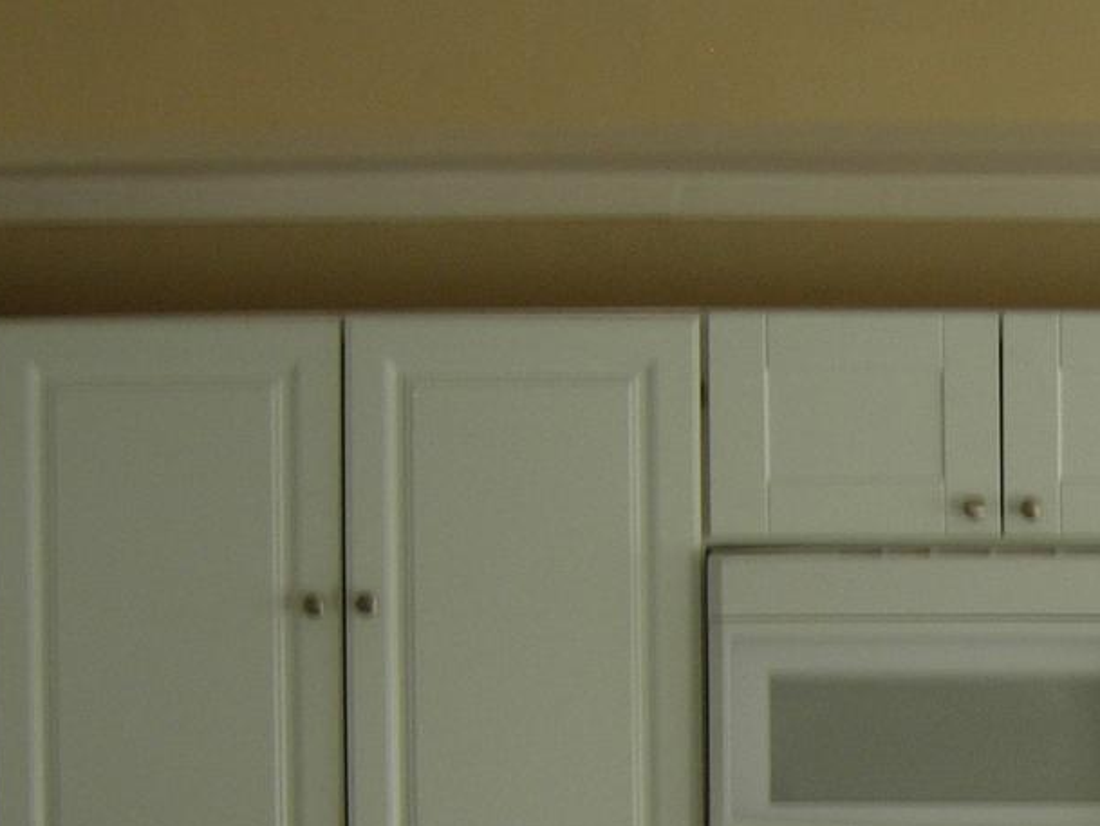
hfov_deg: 15.6
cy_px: 1124
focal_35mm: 121
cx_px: 1335
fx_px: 3846
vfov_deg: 11.9
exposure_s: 1/71.8
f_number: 2.7
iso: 50
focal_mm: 7.5
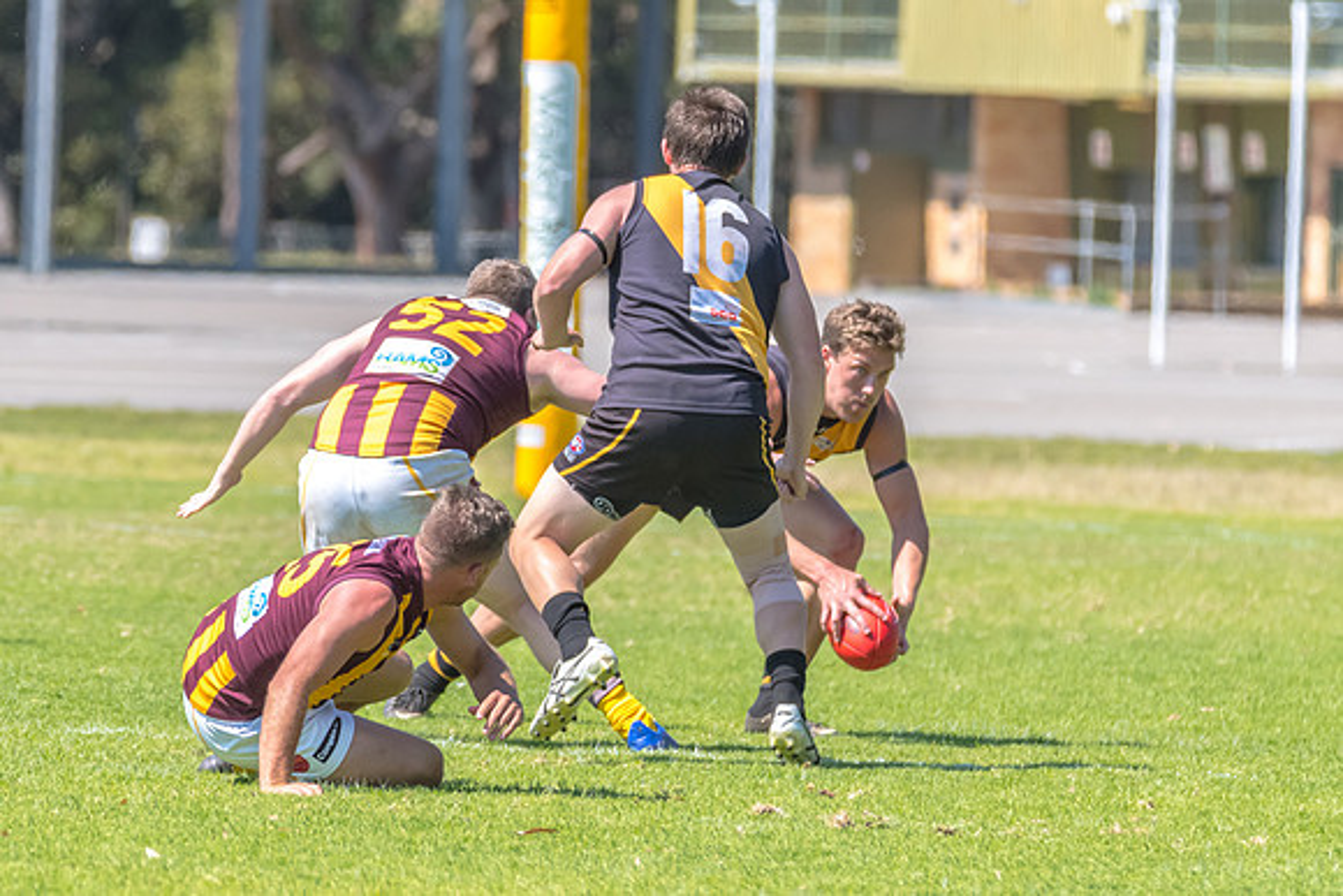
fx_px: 22363
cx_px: 537
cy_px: 357
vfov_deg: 2.3
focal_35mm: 599
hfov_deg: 3.4
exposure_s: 1/2500
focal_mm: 320
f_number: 5.6
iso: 800
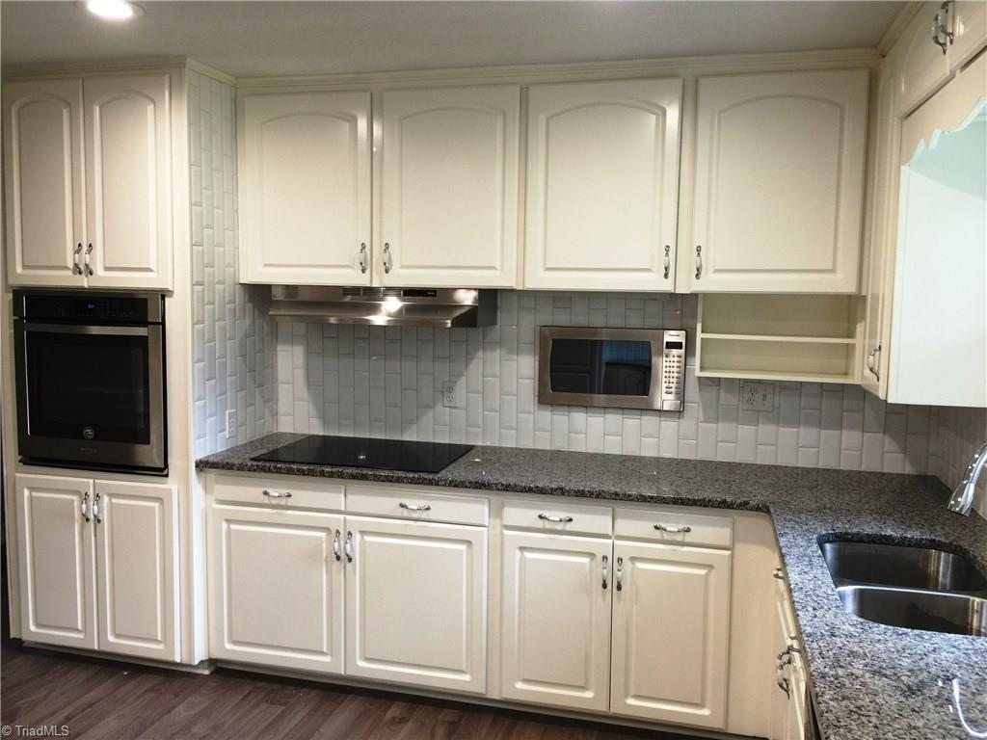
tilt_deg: -5.1
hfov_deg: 61.7
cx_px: 494
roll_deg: -3.6
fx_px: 827
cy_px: 370
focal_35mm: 29
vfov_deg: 48.2
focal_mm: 4.15
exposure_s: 1/15
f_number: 2.2
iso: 32
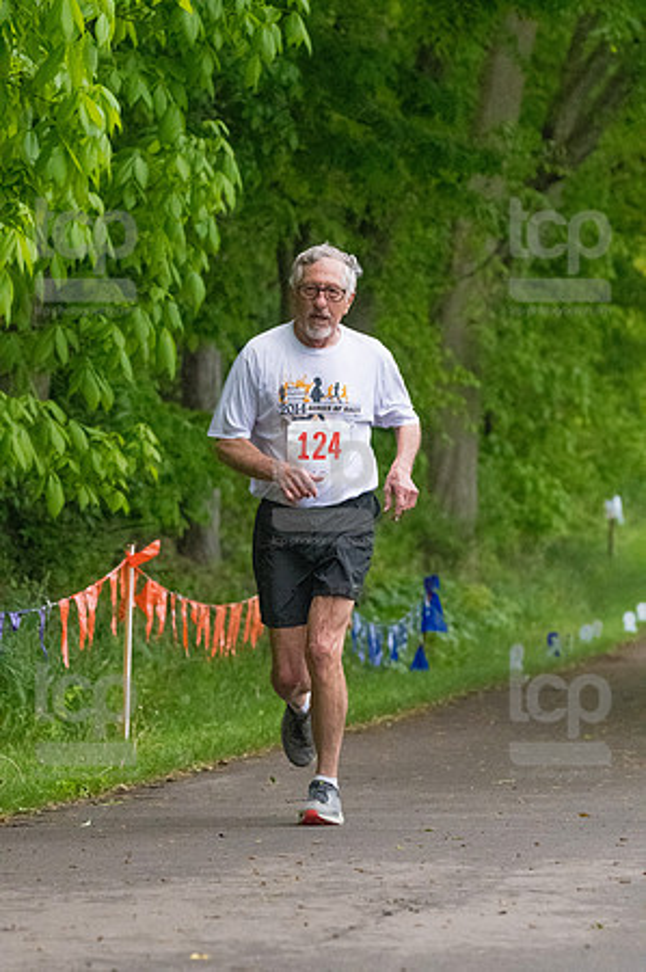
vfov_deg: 9.2
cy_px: 486
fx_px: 6070
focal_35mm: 225
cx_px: 323
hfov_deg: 6.1
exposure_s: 1/1250
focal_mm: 150
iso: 6400
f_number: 5.6
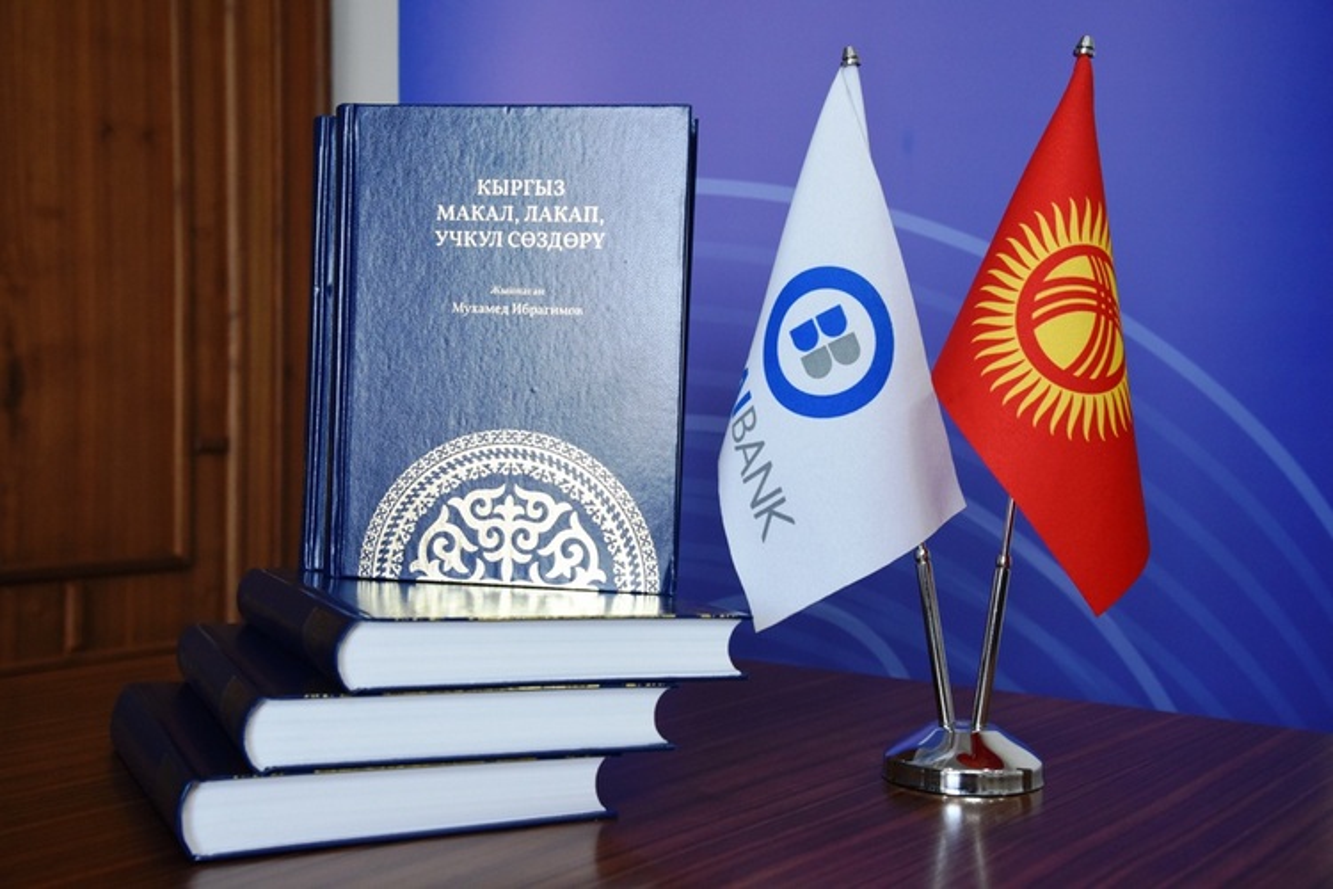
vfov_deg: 29.2
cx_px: 666
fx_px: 1703
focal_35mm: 46
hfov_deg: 42.7
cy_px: 444
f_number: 7.1
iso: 2000
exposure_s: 1/100
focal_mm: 46
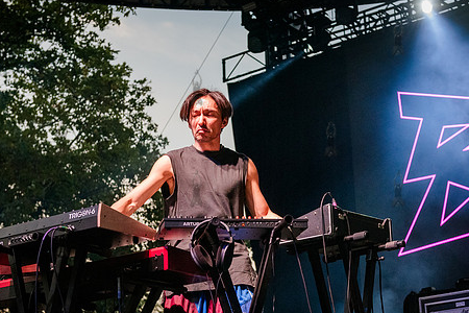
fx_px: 938
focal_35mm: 72
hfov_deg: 28.0
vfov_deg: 18.9
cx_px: 278
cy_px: 199
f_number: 4
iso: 5000
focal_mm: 44
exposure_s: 1/800
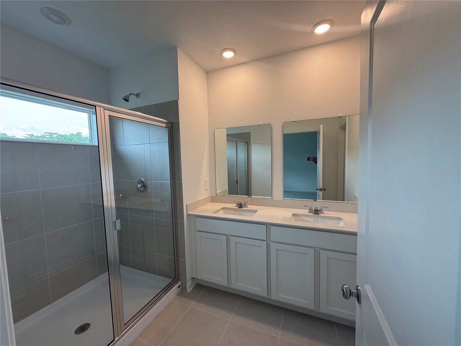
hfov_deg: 102.1
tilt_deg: -3.7
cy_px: 173
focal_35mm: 14
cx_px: 230
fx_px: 186
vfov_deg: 85.7
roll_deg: +1.3
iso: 100
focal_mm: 2.22
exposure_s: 1/120
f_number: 2.2
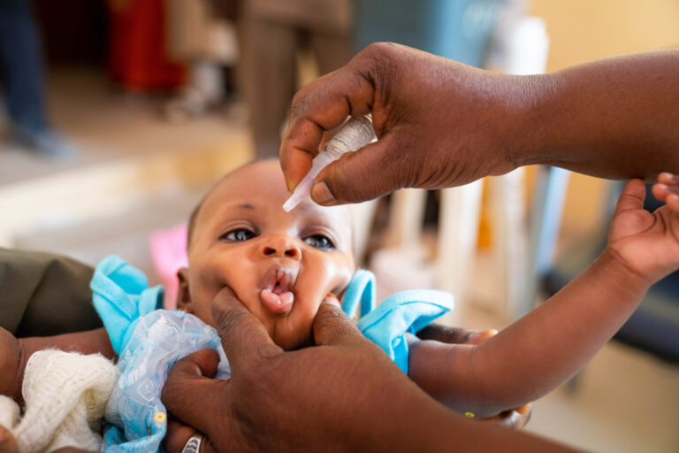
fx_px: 641
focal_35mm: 34
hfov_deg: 55.8
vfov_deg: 38.9
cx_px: 340
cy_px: 226
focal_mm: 34
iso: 800
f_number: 2.8
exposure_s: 1/50
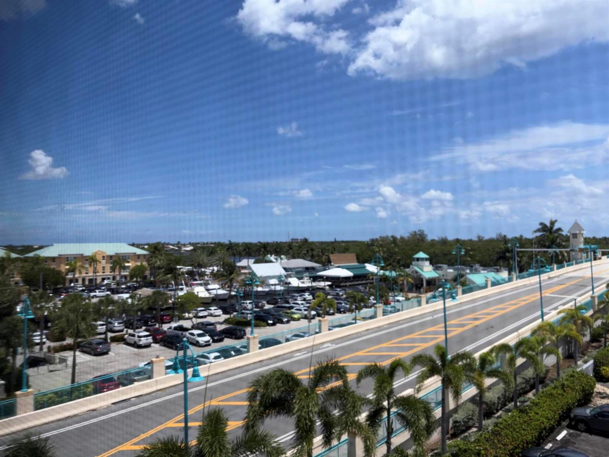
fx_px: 457
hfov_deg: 67.3
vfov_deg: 53.1
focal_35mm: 26
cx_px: 304
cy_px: 228
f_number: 1.6
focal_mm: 5.96
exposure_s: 1/3831
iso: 32
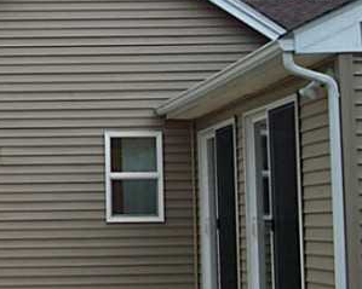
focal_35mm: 120
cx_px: -6
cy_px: 46
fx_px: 1285
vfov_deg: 12.8
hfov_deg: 15.7
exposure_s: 1/115
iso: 80
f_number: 3.1
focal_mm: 7.6
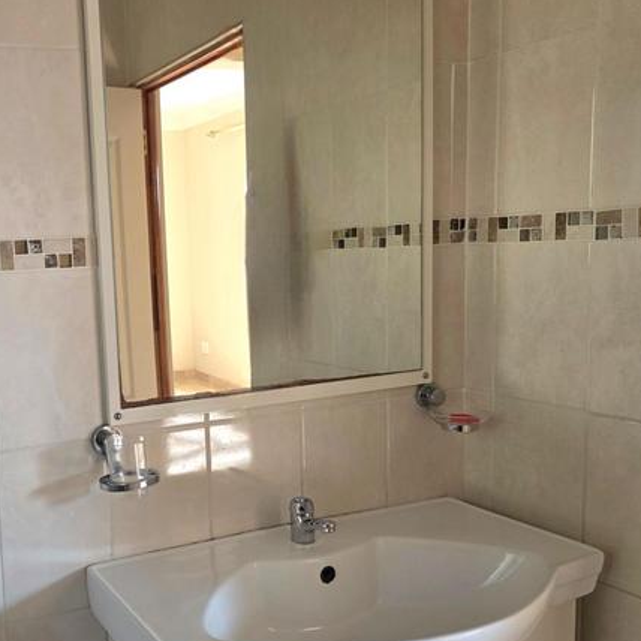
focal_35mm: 38
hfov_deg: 41.1
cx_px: 88
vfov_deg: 43.7
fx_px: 796
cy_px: 370
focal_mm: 6.3
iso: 160
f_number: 1.7
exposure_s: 1/101
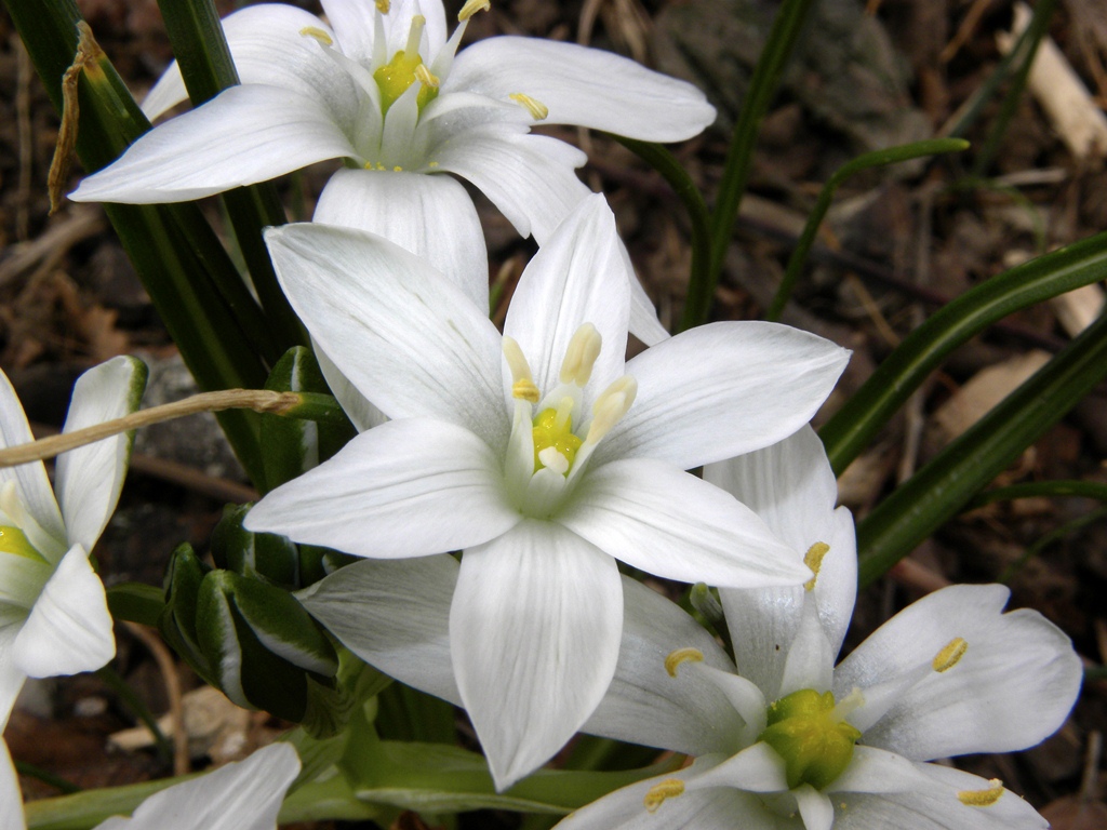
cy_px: 415
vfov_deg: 28.0
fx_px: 1663
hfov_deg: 36.8
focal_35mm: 52
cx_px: 554
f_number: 8
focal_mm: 9.2
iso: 64
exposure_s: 1/110
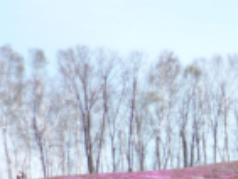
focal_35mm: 174
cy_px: 304
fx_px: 1197
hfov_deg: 10.6
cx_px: 442
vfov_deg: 8.3
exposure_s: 1/640
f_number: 3
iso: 100
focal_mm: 6.8
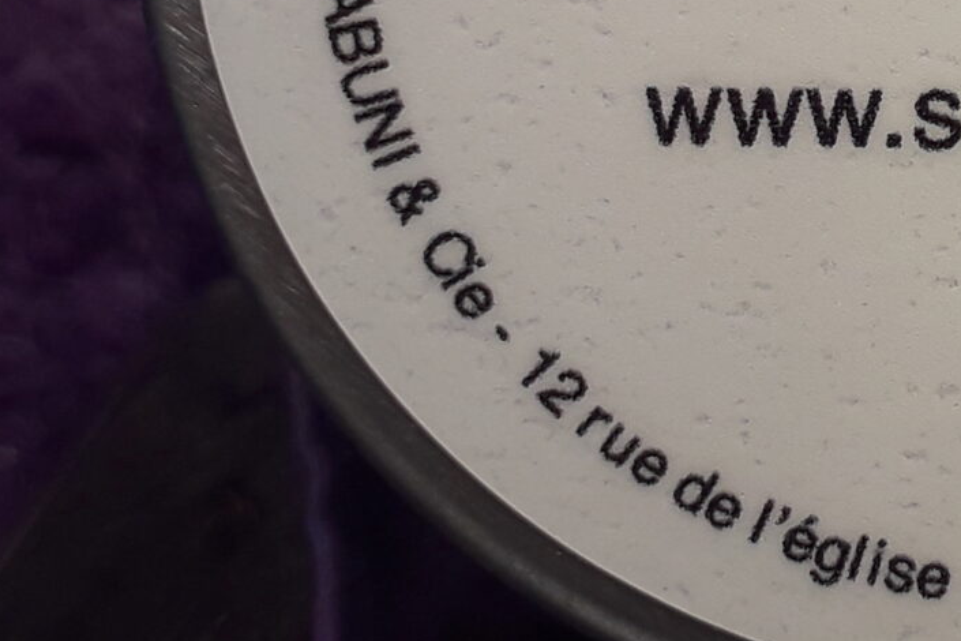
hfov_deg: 19.1
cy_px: -86
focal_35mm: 102
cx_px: 1082
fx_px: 2723
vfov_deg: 13.1
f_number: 1.9
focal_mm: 3.6
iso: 40
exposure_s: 1/100
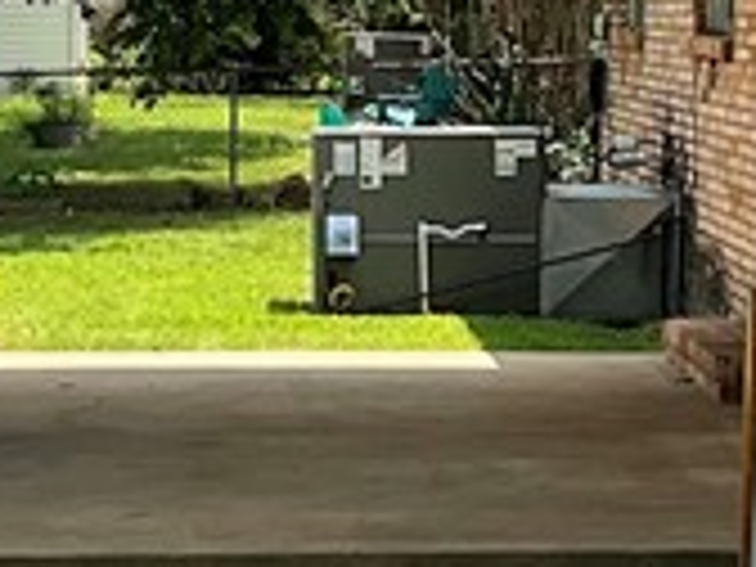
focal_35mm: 177
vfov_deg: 8.4
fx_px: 3866
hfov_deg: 11.1
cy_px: 135
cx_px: 148
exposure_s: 1/700
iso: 16
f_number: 1.8
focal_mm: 3
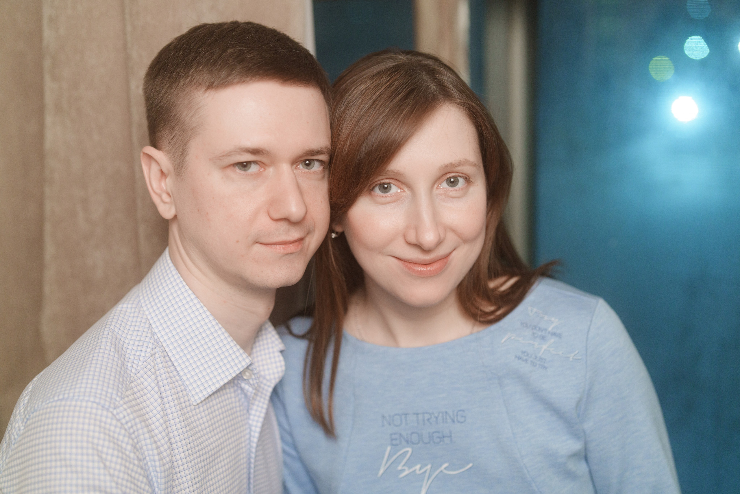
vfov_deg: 27.0
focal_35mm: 50
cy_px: 247
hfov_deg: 39.6
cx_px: 370
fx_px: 1028
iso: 1000
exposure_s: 1/80
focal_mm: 50
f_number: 2
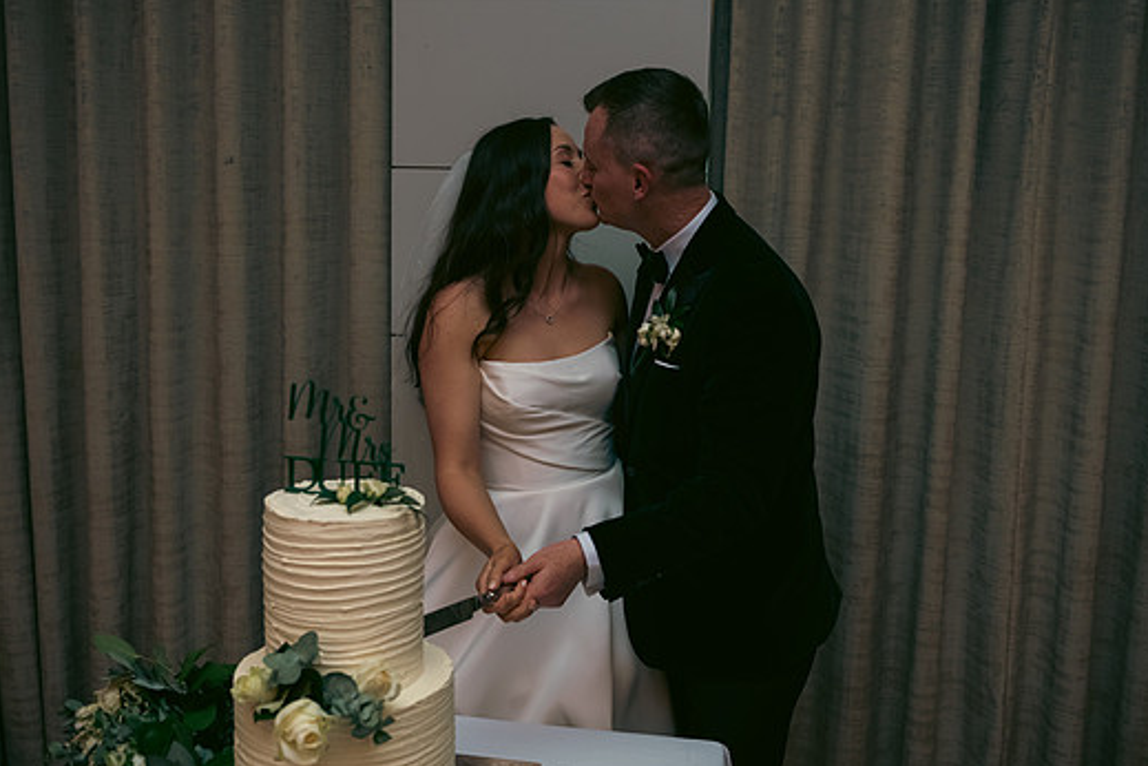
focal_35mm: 38
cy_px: 355
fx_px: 1212
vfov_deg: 35.0
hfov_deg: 50.7
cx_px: 546
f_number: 3.5
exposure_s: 1/160
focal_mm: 34
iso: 800
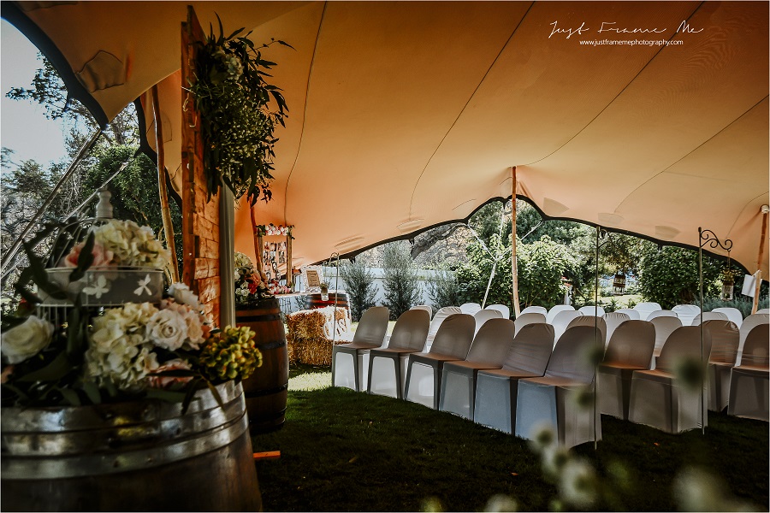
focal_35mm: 30
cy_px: 256
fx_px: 642
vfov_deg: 43.6
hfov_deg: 61.9
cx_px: 385
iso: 320
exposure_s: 1/250
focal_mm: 20
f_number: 5.6
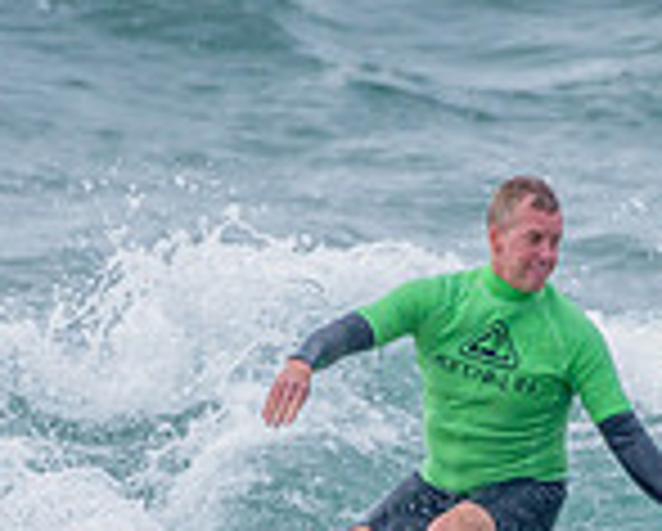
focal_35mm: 2270
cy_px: 510
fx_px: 44534
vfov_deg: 0.7
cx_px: 395
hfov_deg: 0.9
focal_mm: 500
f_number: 5.6
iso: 640
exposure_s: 1/2000
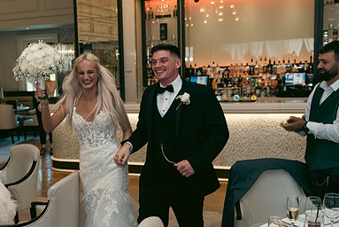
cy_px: 139
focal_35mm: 53
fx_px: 499
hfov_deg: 36.9
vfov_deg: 25.5
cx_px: 103
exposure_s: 1/160
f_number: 3.5
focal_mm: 35
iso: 800
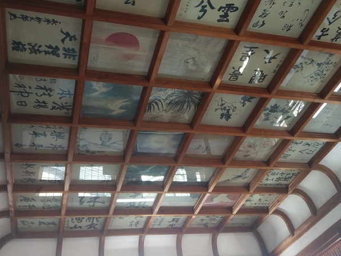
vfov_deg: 39.6
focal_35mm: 35
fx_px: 345
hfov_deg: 52.6
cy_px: 64
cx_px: 171
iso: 125
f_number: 1.8
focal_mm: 4.58
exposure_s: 1/40
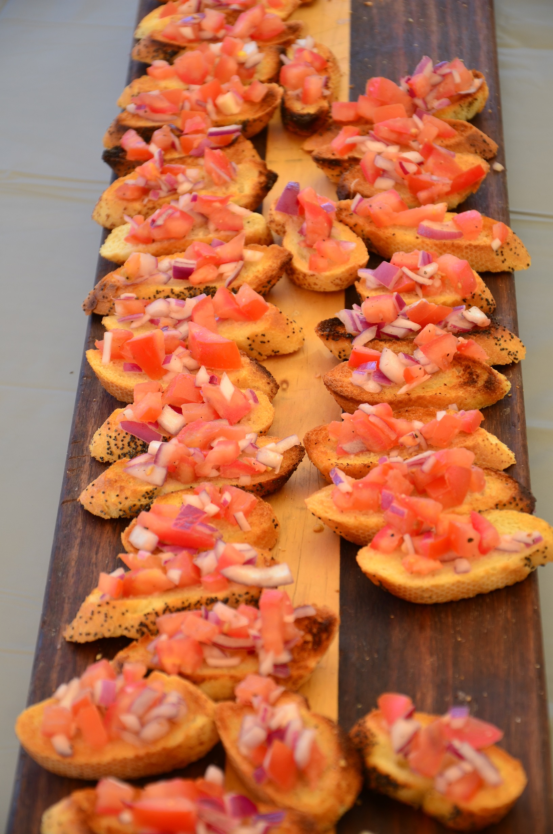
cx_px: 276
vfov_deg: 18.2
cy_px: 417
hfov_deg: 12.1
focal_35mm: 112
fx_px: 2604
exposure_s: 1/125
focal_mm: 75
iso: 160
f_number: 5.3
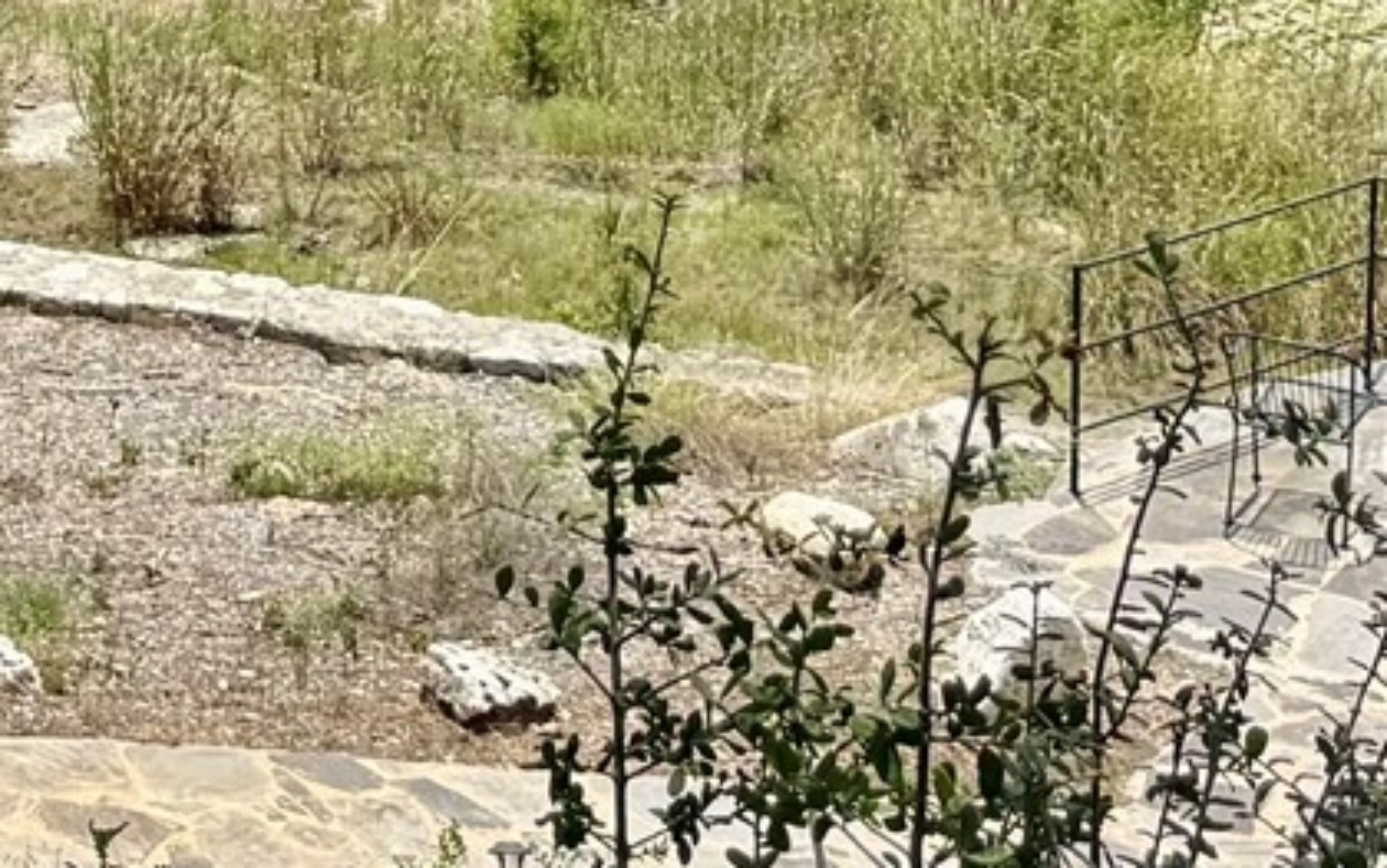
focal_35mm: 124
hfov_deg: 16.1
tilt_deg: -6.3
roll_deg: +0.7
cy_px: -914
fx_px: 4690
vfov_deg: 9.8
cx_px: -291
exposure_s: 1/3279
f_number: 1.78
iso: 80
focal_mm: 6.76
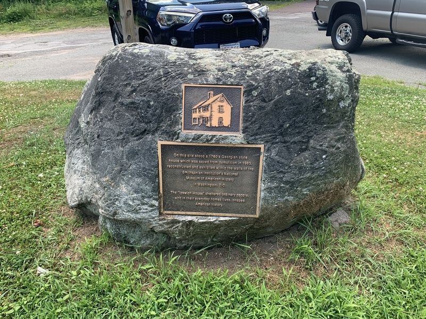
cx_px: 213
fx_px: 320
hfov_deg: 67.3
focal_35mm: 26
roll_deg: +1.8
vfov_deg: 53.1
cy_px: 160
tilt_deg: -27.1
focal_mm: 4.25
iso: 25
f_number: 1.8
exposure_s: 1/131
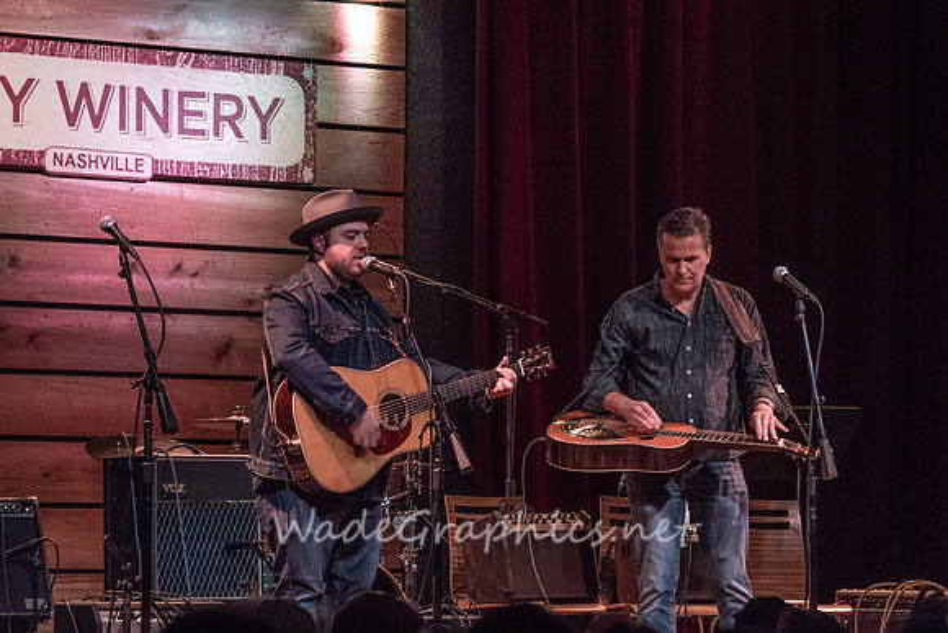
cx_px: 474
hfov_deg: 11.5
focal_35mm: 178
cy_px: 316
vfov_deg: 7.7
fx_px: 4688
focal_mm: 178
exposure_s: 1/125
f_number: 8
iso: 6400
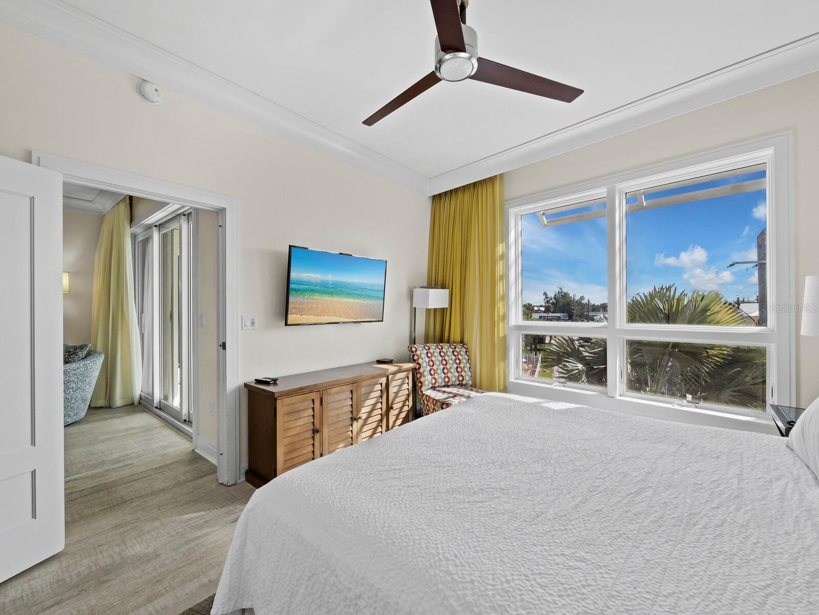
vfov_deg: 85.7
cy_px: 308
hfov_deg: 102.0
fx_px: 331
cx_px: 410
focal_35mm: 14
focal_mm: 7
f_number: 9
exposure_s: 1/50
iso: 640
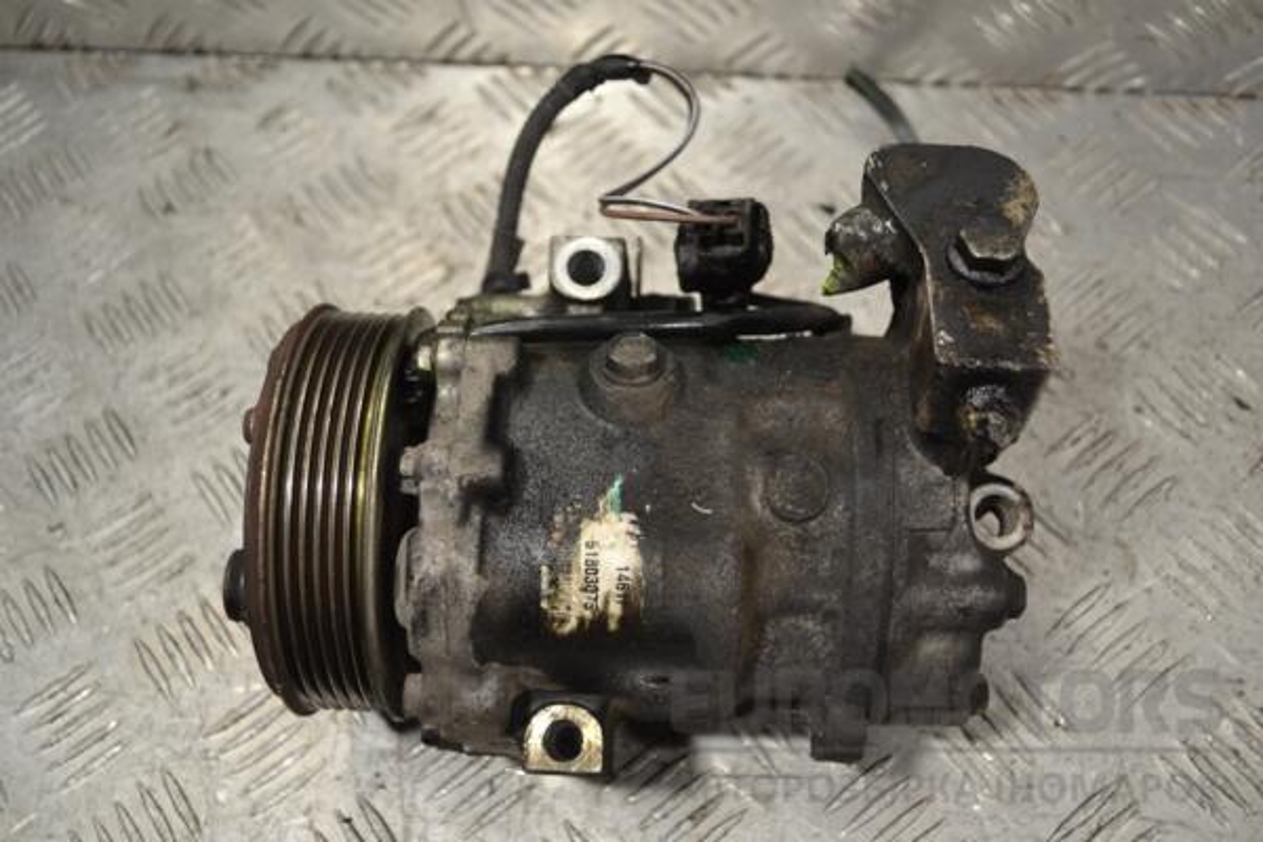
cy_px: 421
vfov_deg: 36.9
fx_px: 1263
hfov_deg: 53.1
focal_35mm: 36
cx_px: 632
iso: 110
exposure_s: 1/30
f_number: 4
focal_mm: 24
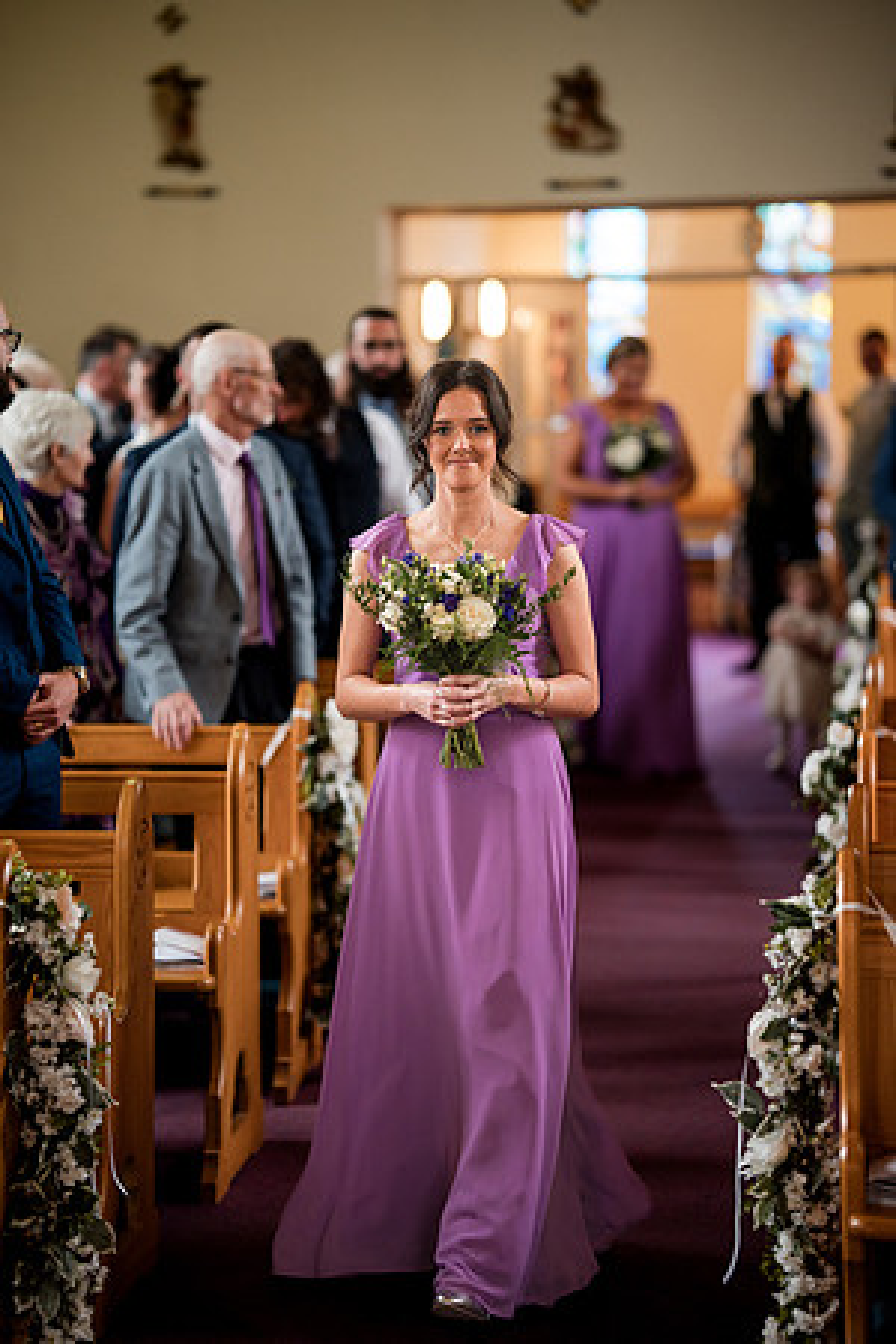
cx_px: 448
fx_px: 3173
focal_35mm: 85
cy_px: 672
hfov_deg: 16.1
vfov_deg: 23.9
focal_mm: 85
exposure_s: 1/500
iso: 800
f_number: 1.4
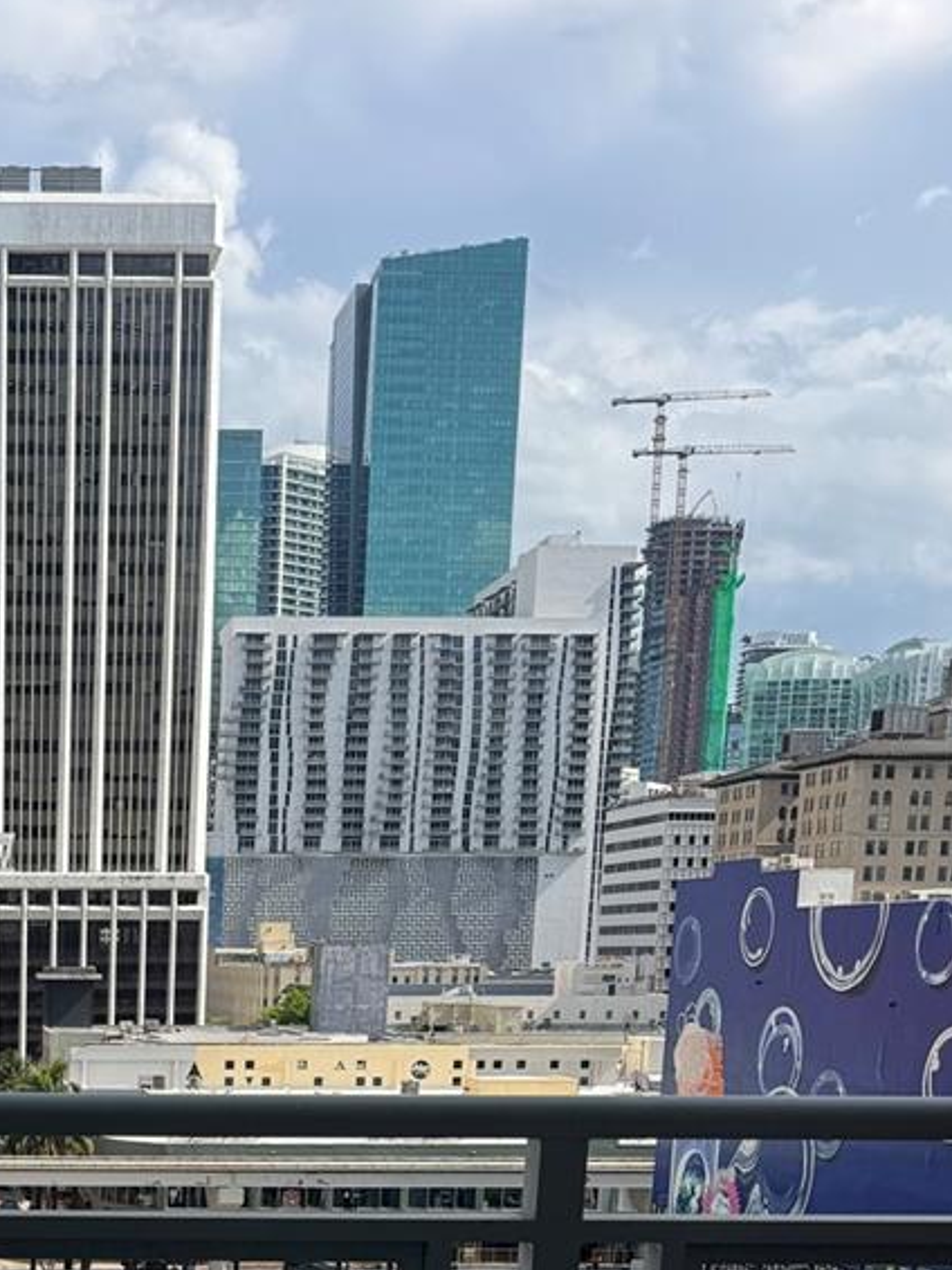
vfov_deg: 33.9
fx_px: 1869
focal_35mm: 51
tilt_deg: -10.5
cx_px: -40
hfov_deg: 26.7
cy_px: 1295
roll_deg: -1.1
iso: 80
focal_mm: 6.76
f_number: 1.78
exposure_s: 1/3802
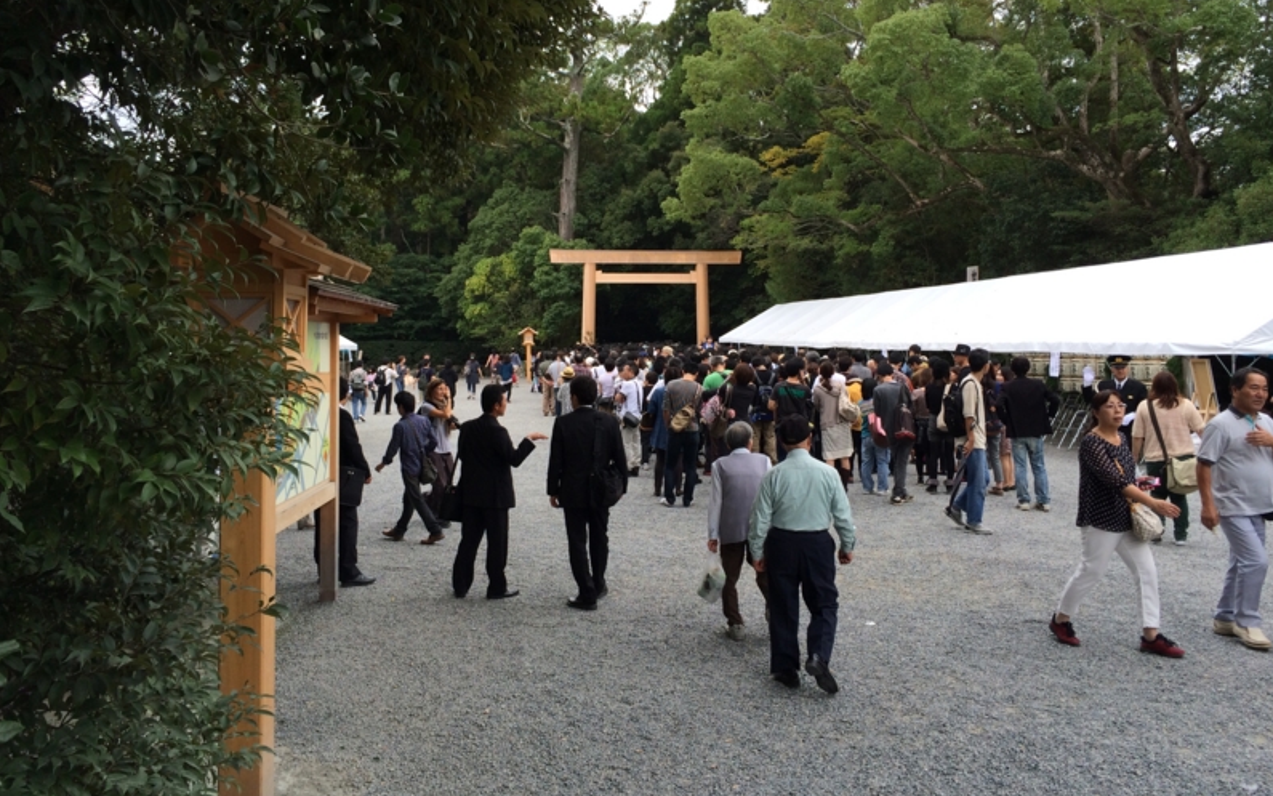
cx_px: 637
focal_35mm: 32
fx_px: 1110
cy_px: 333
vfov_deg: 39.3
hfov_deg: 59.7
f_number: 2.2
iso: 32
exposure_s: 1/323
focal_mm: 4.12
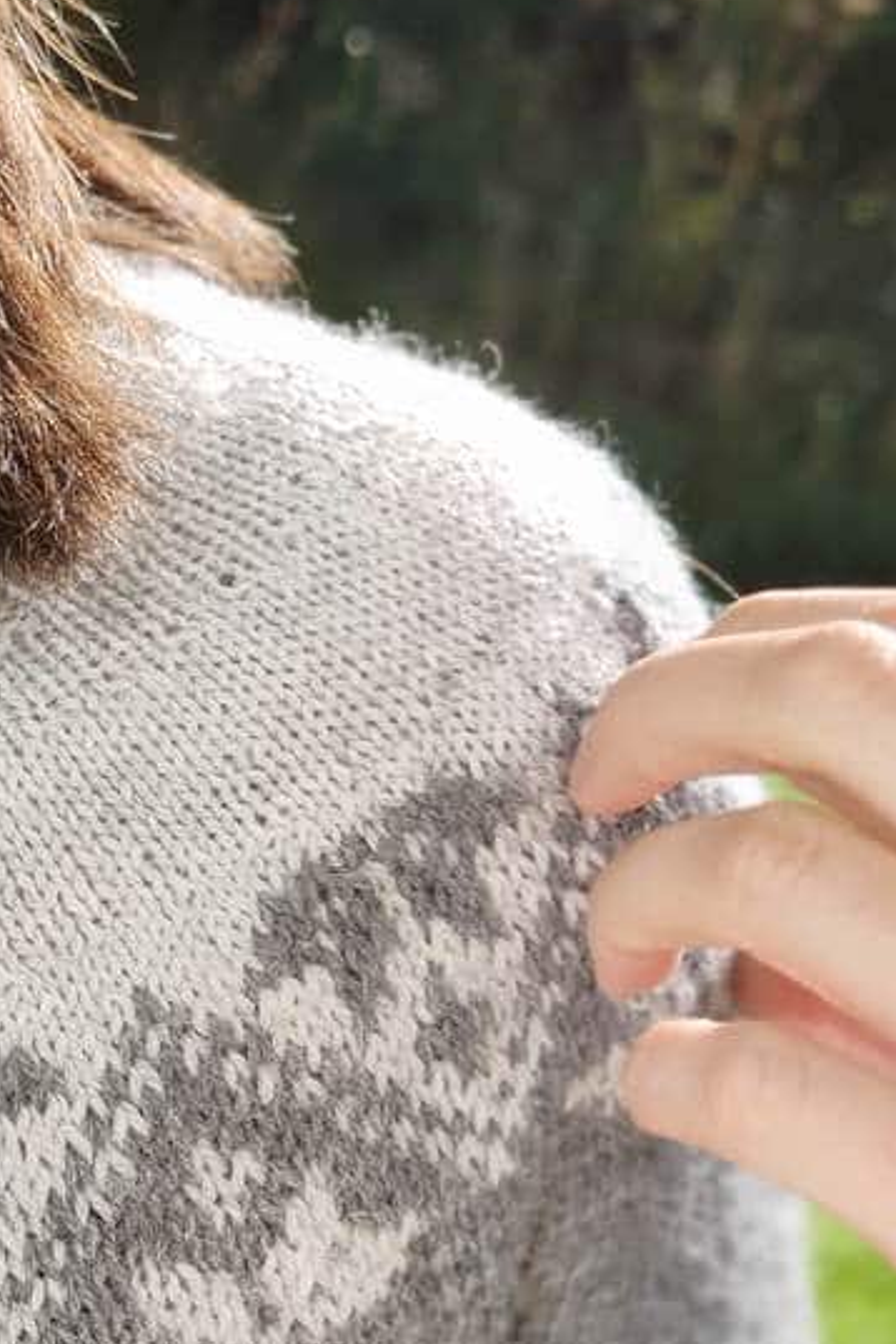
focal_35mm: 80
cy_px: 866
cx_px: -163
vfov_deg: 25.3
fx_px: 2986
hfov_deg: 16.4
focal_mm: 8.16
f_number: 2
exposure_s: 1/1106
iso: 100
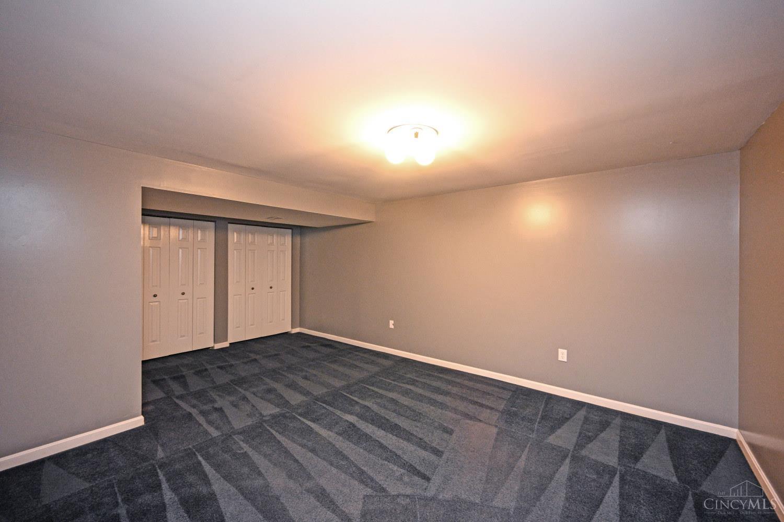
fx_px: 305
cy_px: 261
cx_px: 392
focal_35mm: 14
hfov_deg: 104.3
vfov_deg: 81.2
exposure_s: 1/60
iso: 3200
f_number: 4
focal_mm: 14
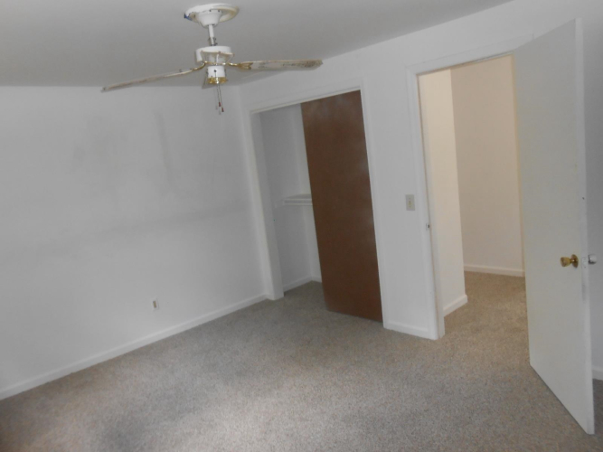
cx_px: 302
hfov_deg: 67.3
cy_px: 226
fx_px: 453
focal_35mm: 26
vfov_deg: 53.0
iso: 200
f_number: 3.5
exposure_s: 1/25
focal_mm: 4.6
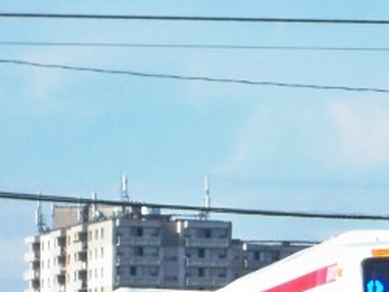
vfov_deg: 3.4
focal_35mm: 430
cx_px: 555
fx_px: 4837
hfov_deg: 4.6
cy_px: 506
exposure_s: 1/200
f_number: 5.7
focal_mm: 18.8
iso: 64
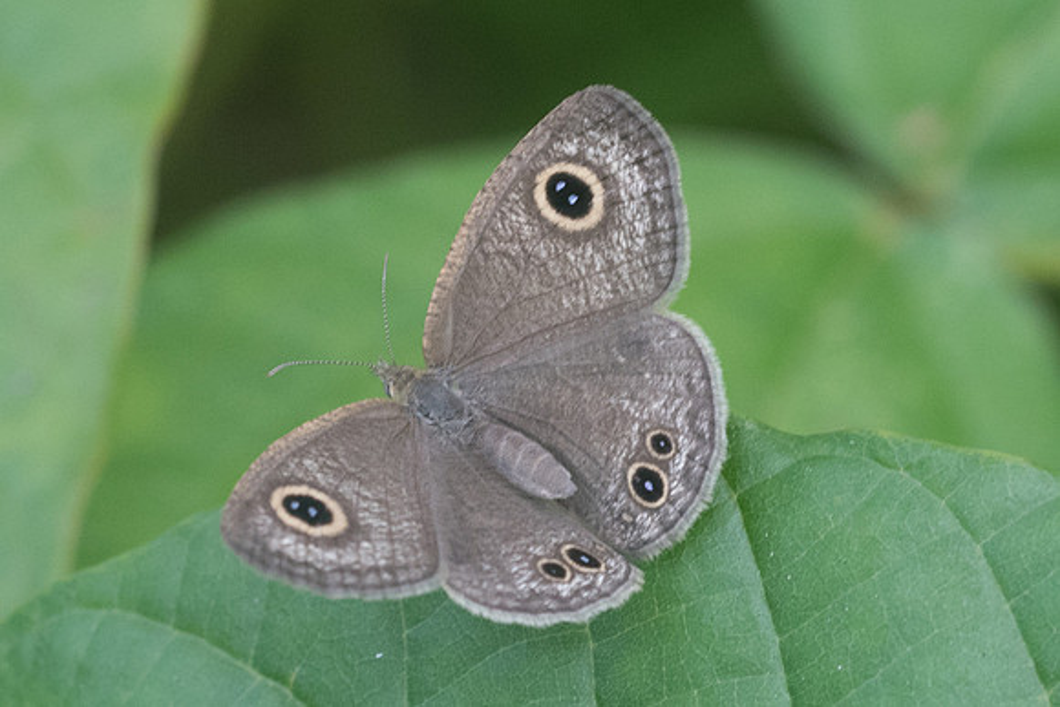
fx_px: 17871
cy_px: 392
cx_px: 598
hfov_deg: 3.4
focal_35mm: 607
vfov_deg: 2.3
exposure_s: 1/400
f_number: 7.1
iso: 800
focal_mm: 150
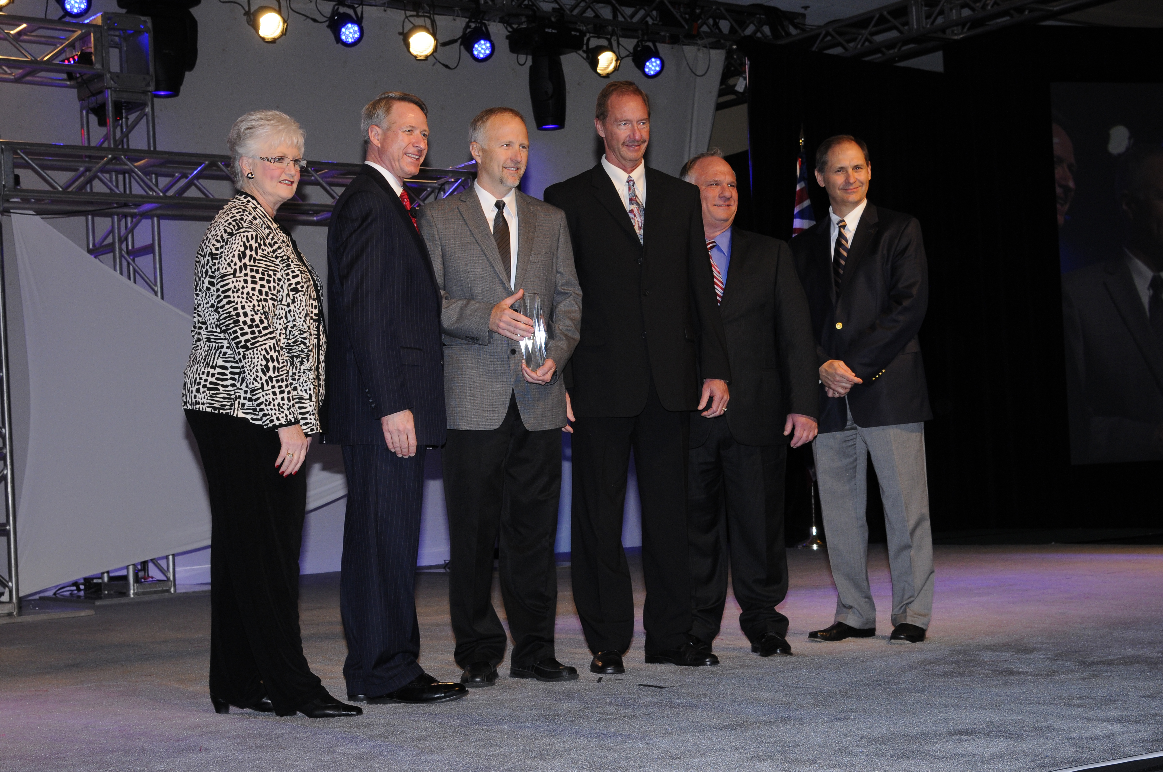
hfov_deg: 35.1
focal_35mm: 57
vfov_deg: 23.7
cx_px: 582
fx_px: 1839
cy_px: 386
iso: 400
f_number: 7.1
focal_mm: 38
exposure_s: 1/125
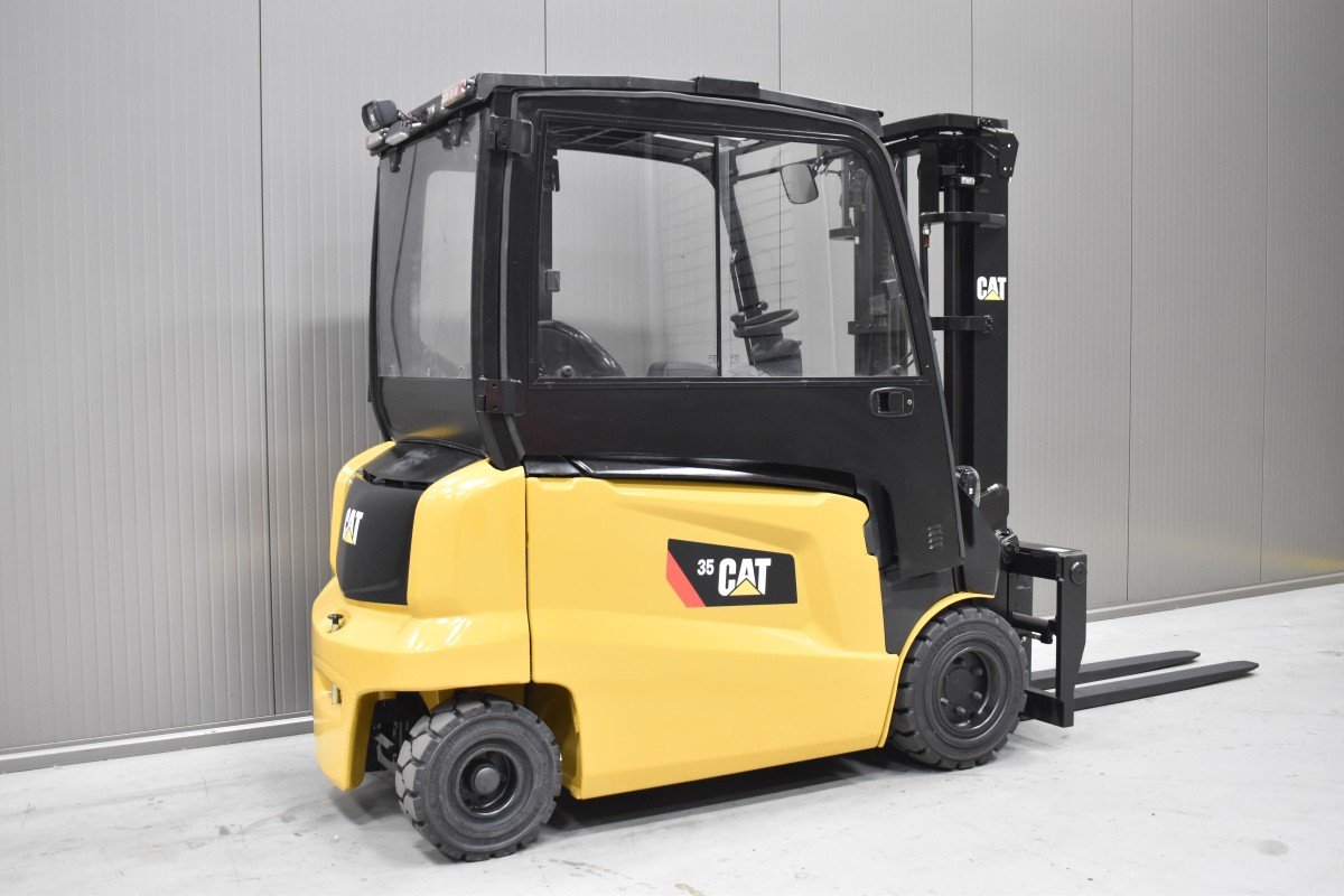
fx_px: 1344
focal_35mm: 36
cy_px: 448
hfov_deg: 53.1
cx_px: 672
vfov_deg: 36.9
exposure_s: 1/25
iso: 1600
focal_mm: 24
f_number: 4.5
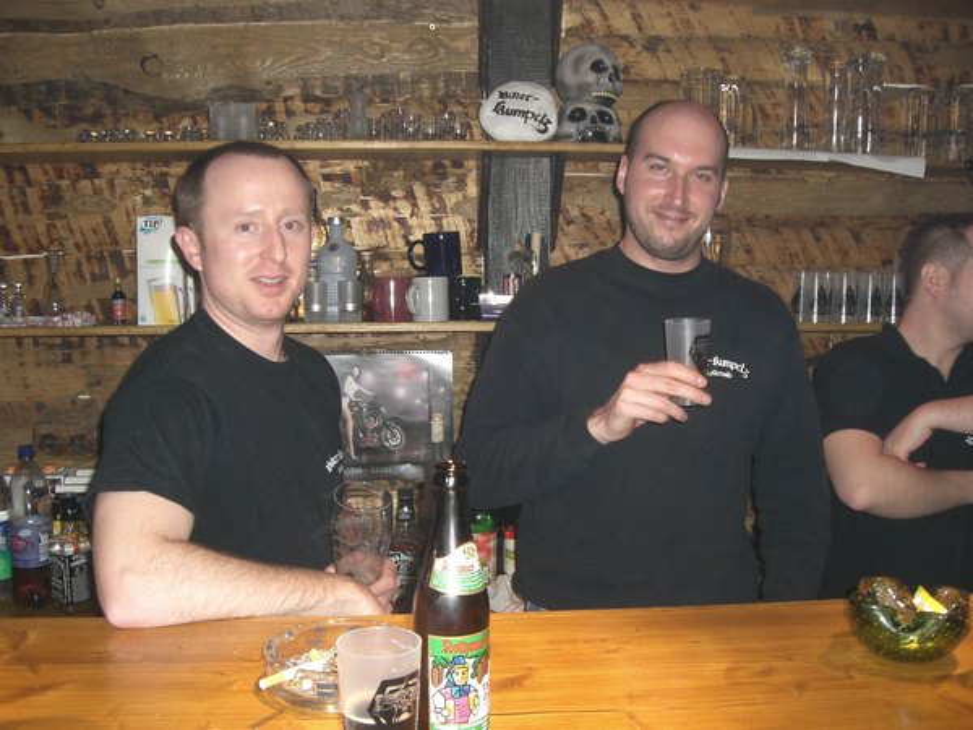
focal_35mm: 38
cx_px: 486
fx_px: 1068
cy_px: 365
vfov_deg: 37.7
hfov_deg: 49.0
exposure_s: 1/60
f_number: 2.7
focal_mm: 6.2
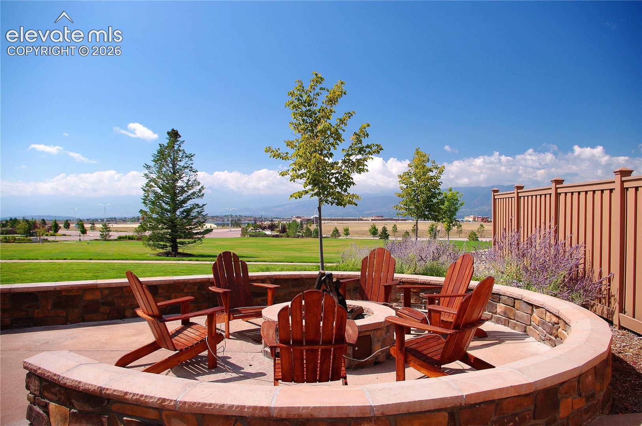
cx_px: 321
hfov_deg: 67.5
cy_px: 213
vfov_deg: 47.8
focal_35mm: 27
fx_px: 481
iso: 200
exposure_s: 1/160
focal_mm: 18
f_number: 8
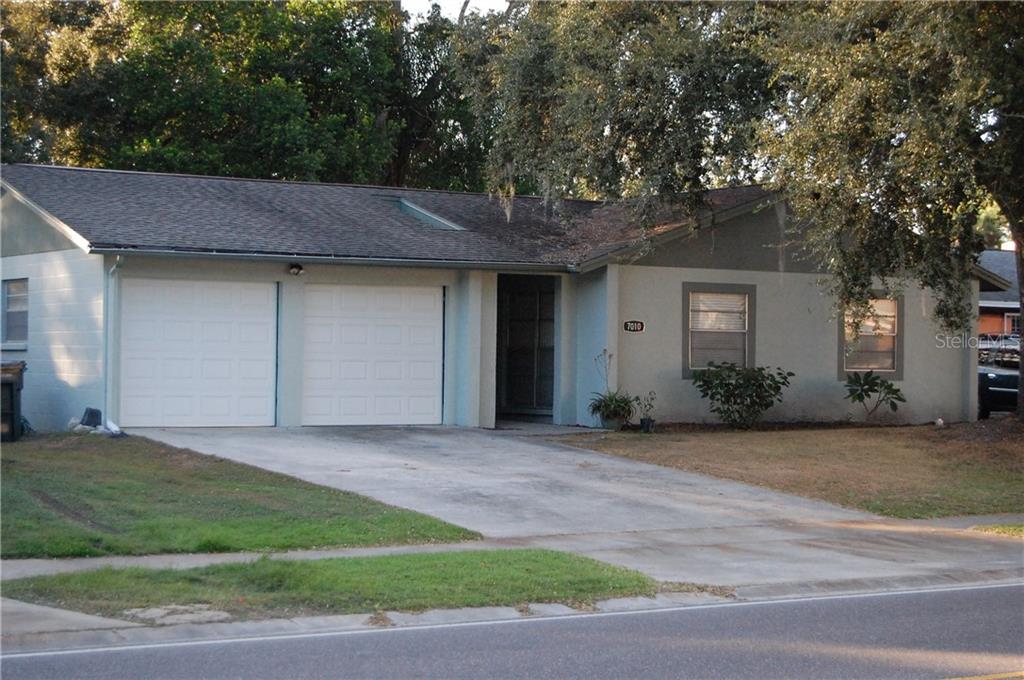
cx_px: 512
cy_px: 340
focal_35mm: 69
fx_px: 1960
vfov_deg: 19.7
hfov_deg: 29.3
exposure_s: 1/640
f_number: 5.3
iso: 1600
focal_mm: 46
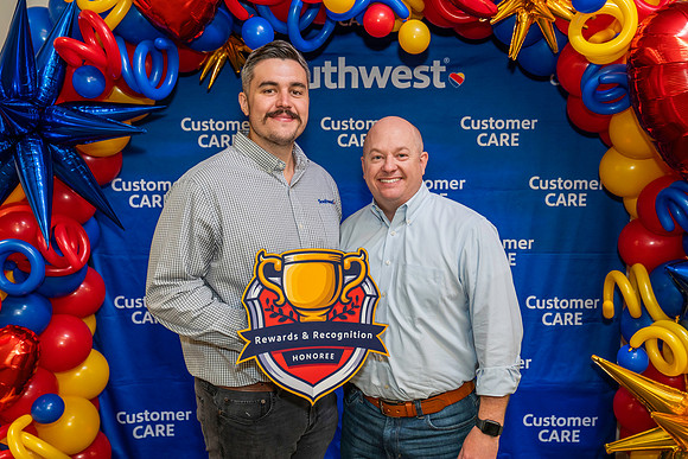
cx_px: 335
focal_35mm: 40
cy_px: 223
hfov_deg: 48.4
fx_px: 766
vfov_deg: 33.4
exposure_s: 1/160
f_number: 4
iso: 1250
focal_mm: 38
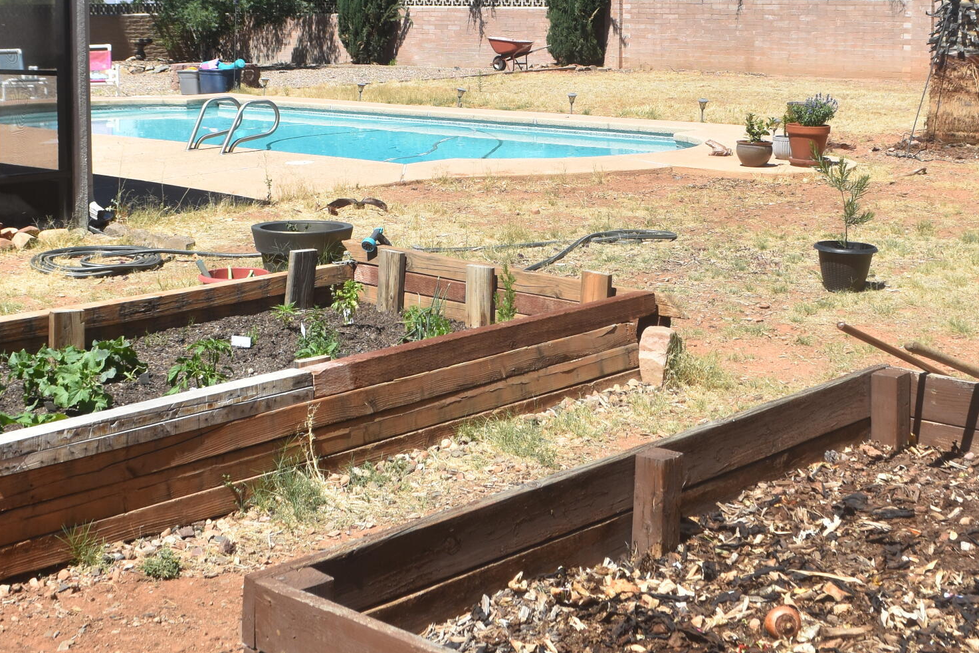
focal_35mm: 55
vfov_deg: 23.9
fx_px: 1496
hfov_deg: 36.2
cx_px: 503
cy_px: 61
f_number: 8
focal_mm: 18
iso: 200
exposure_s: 1/500
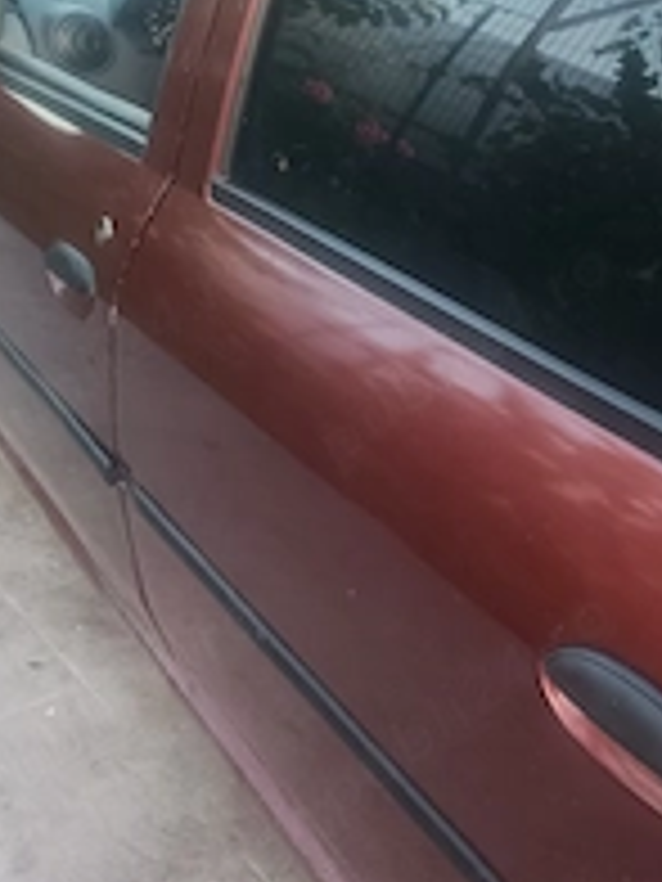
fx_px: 1249
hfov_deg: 28.9
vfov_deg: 38.9
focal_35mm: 49
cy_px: 410
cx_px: 554
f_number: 1.65
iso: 469
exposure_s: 1/101
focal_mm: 6.14
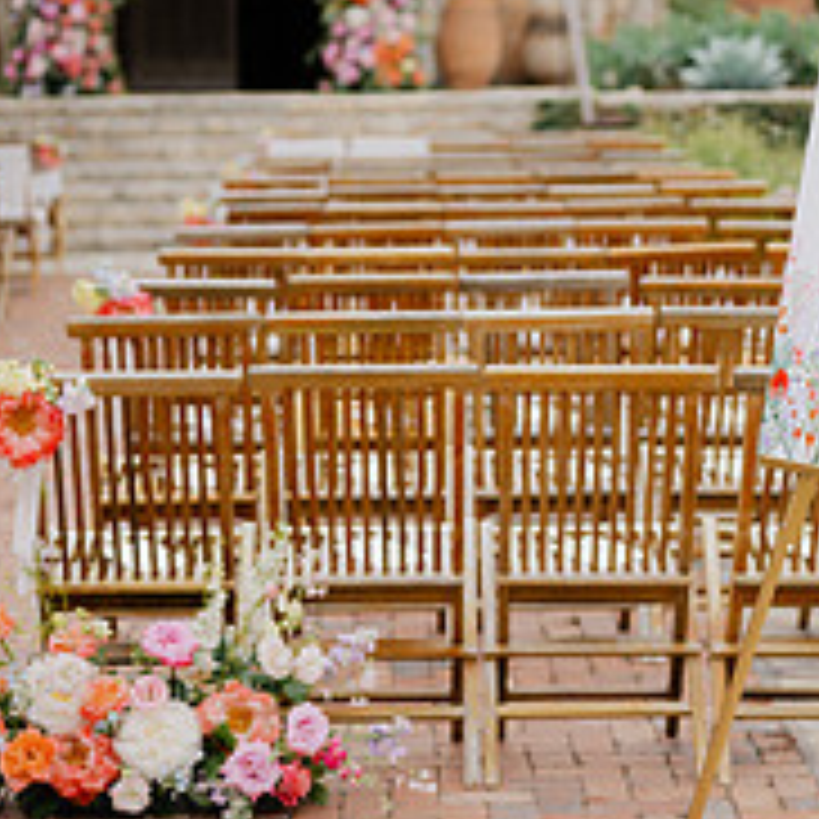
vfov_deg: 16.6
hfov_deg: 16.5
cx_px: 536
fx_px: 2811
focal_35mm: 105
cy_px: 342
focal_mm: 50
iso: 50
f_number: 1.8
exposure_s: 1/2000
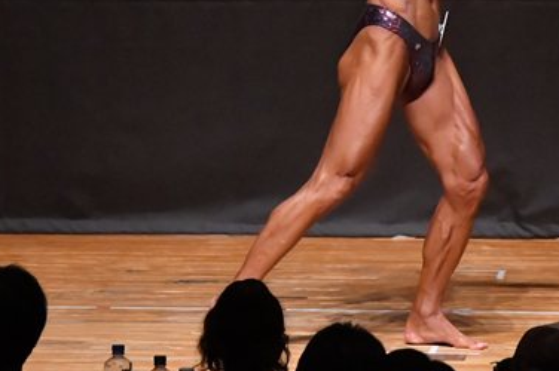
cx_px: 349
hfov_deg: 3.9
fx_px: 8160
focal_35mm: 526
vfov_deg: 2.6
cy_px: 42
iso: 10000
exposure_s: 1/400
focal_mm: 170
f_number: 5.6
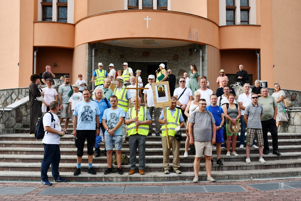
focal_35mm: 34
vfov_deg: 38.9
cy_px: 100
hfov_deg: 55.8
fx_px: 284
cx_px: 150
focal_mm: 23
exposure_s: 1/250
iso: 180
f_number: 8
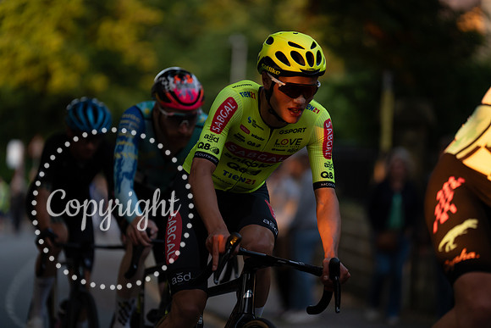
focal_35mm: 176
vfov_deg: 7.8
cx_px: 246
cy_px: 164
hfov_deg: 11.7
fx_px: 2401
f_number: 2.8
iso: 1250
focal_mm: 176
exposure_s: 1/1000
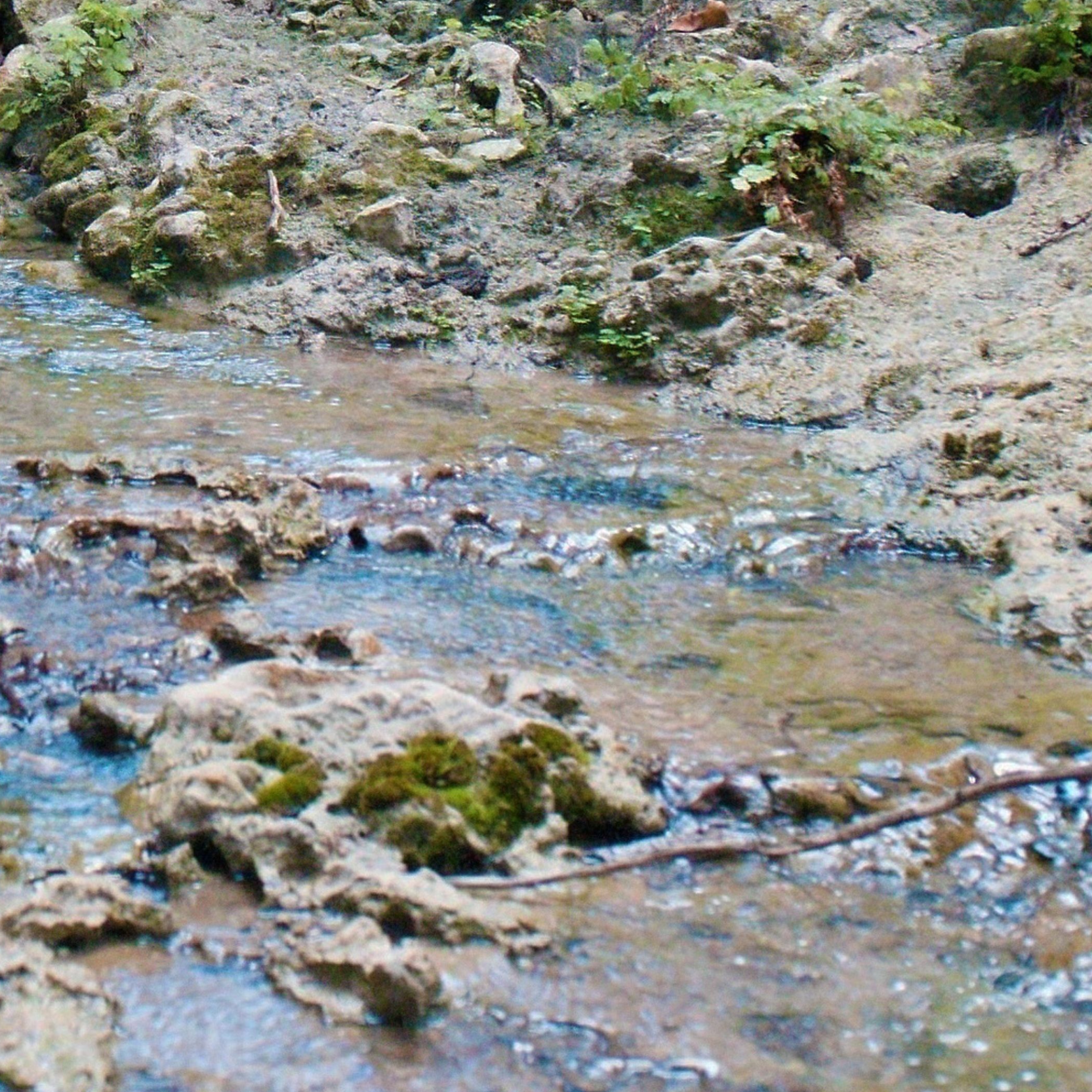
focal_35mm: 133
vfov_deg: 12.9
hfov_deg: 12.9
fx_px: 4747
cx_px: -112
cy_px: -42
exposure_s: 1/125
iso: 8000
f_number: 7.1
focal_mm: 47
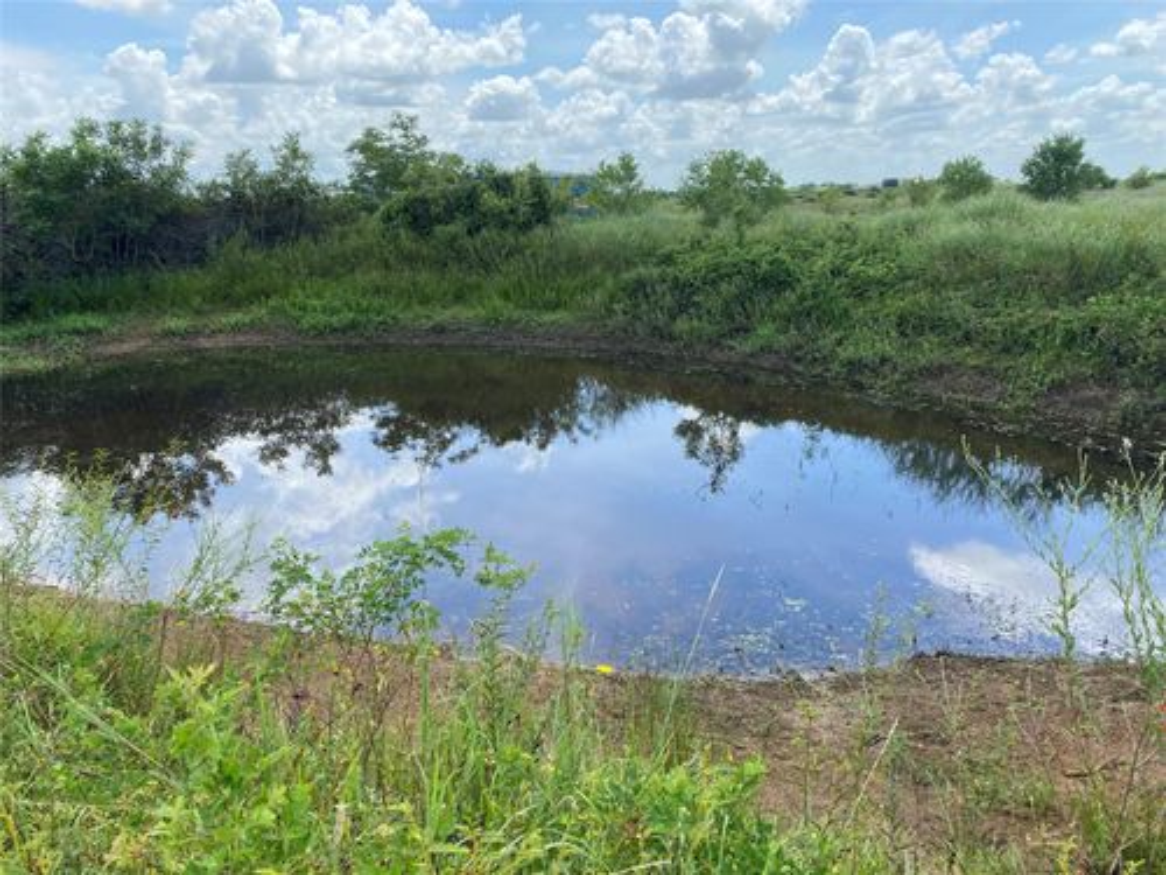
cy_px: 438
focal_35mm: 26
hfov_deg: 67.3
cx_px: 583
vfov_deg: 53.1
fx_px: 876
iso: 32
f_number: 1.8
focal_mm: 4.25
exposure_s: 1/1007
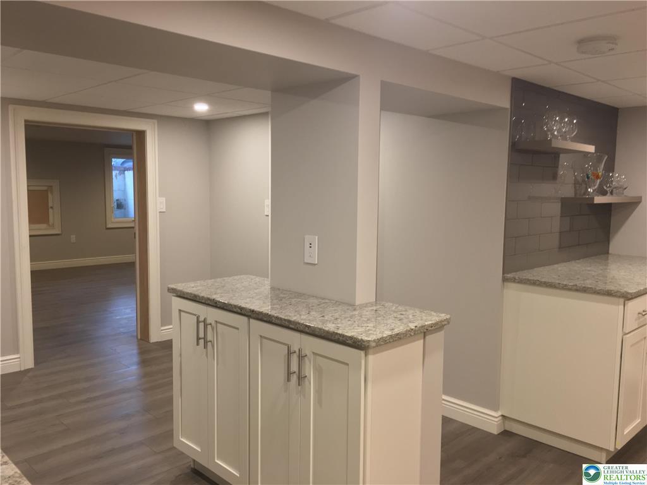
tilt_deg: -5.5
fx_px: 542
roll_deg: -0.3
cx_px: 324
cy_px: 242
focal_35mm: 29
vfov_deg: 48.2
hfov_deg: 61.7
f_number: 2.2
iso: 80
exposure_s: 1/30
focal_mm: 4.15
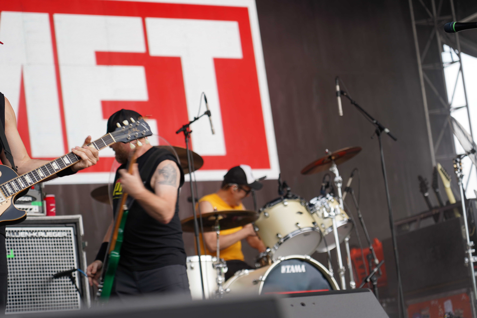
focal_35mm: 105
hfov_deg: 19.5
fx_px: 1391
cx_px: 238
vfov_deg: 13.0
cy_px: 159
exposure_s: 1/125
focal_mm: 105
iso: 100
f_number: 4
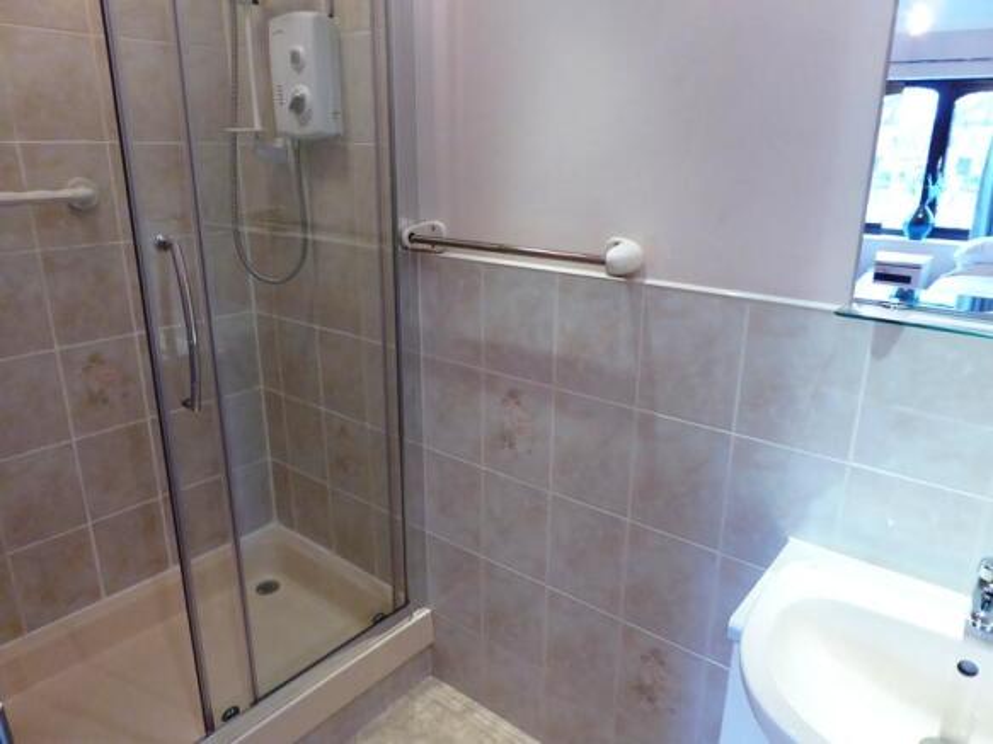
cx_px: 496
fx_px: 717
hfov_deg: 69.4
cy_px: 372
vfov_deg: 54.9
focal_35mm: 25
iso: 400
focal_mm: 4.3
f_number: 3.3
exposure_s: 1/30
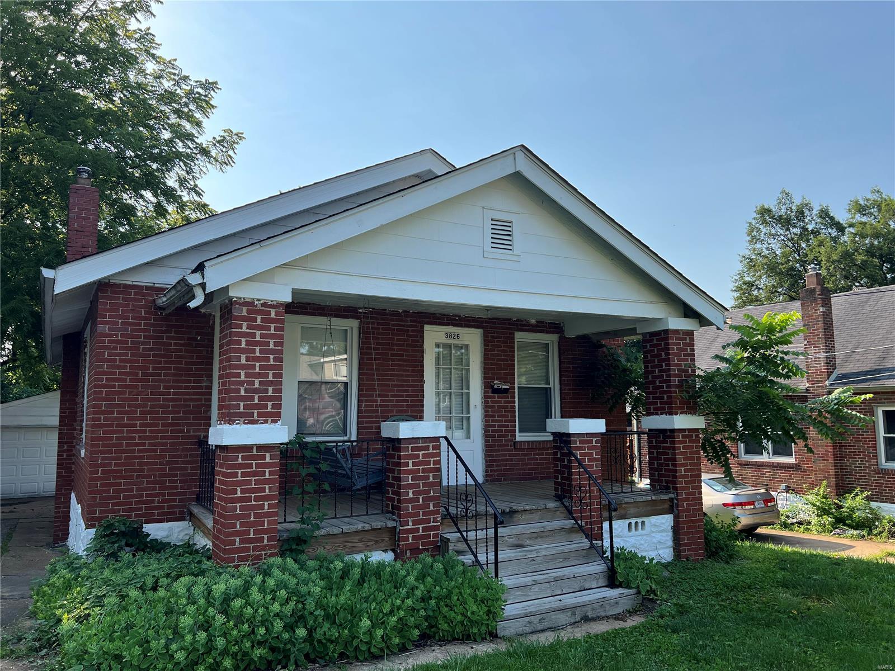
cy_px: 336
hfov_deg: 67.3
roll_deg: +0.5
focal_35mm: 26
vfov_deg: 53.1
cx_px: 448
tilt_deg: +6.5
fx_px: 672
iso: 50
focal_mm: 5.7
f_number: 1.5
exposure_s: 1/2208
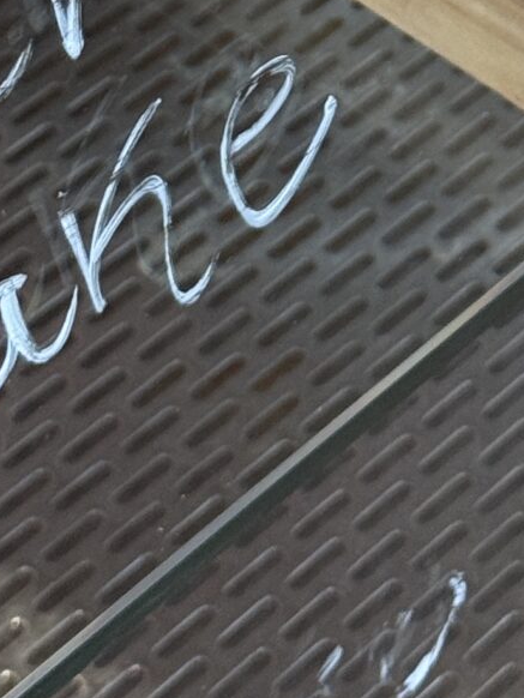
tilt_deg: -33.0
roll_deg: -1.6
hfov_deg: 7.0
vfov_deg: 8.8
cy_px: -716
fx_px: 4256
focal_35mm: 211
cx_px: 373
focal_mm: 6.76
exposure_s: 1/50
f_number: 1.78
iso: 80
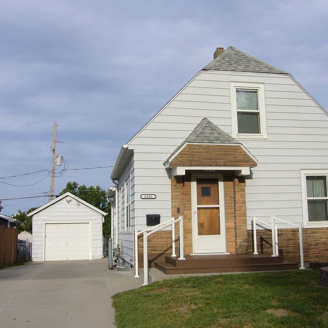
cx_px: 183
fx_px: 450
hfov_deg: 40.0
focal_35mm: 42
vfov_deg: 40.0
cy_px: 165
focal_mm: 5.8
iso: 80
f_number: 5.6
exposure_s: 1/400
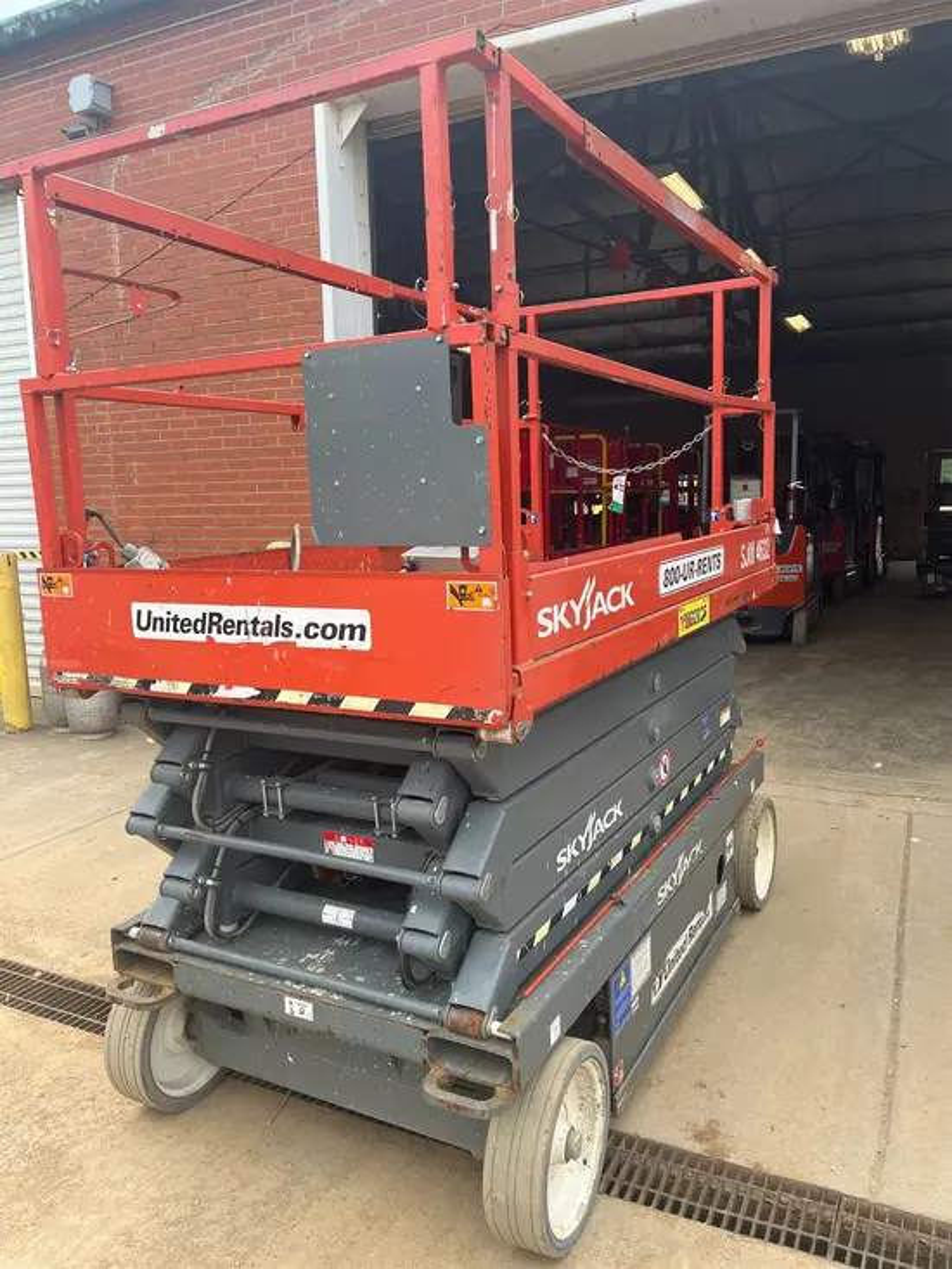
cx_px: 476
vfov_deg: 67.3
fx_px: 953
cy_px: 634
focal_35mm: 26
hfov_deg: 53.1
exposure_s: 1/680
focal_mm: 5.1
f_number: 1.6
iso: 50
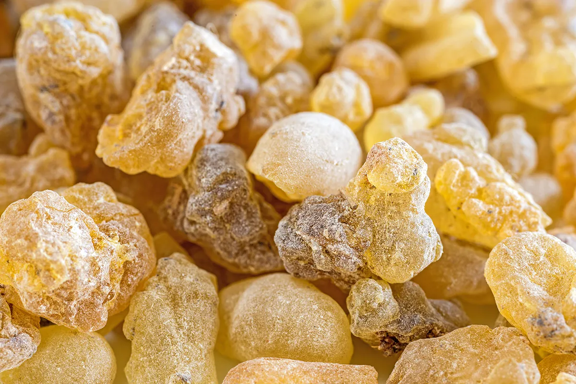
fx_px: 1680
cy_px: 192
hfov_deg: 19.5
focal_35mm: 105
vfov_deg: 13.0
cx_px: 288
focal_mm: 105
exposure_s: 1/1.67
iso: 200
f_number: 22
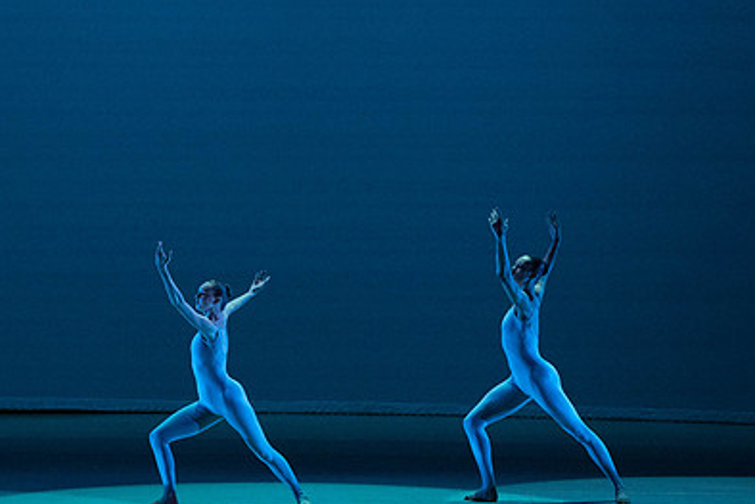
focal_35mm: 247
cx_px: 215
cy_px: 273
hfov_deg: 8.3
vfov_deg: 5.6
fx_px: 5182
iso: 16000
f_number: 5.6
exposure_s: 1/400
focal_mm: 168
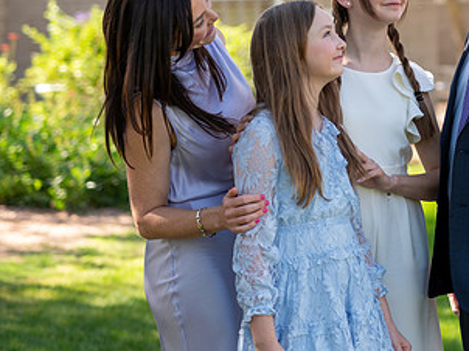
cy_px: 73
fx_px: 1394
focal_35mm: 103
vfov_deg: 14.3
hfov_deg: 18.9
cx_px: 395
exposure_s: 1/640
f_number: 2
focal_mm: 50
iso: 100
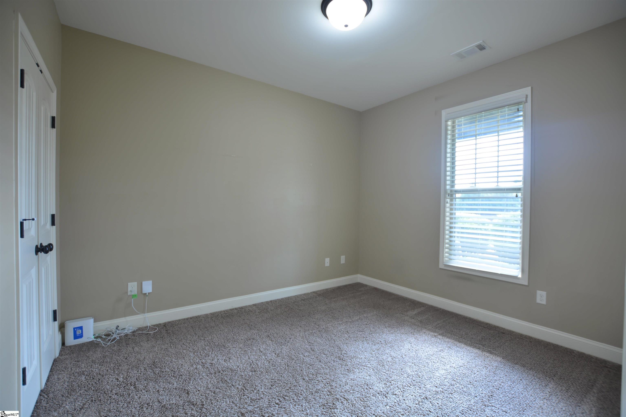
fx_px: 261
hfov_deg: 100.4
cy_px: 208
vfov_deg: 77.3
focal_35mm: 15
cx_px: 313
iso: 100
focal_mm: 10
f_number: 3.5
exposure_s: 1/5
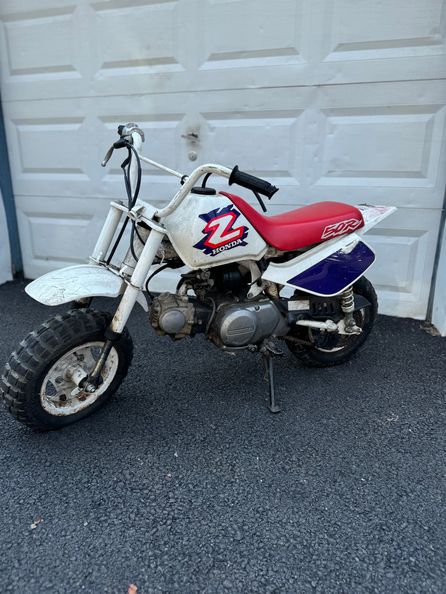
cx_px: 223
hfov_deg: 56.8
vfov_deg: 71.6
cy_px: 297
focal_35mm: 24
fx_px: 412
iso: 80
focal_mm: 6.76
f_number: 1.78
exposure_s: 1/912
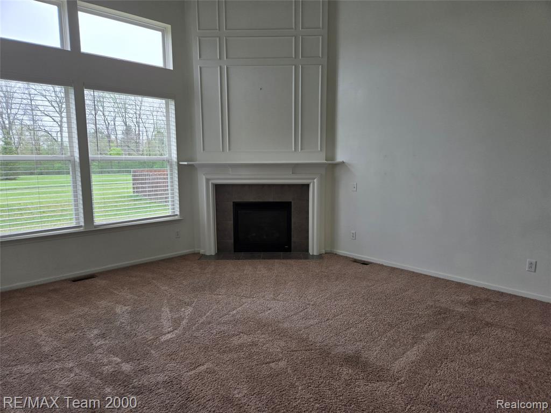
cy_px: 206
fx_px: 366
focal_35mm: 23
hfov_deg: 73.9
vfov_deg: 58.9
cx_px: 276
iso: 80
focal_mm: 5.4
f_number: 1.8
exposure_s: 1/180
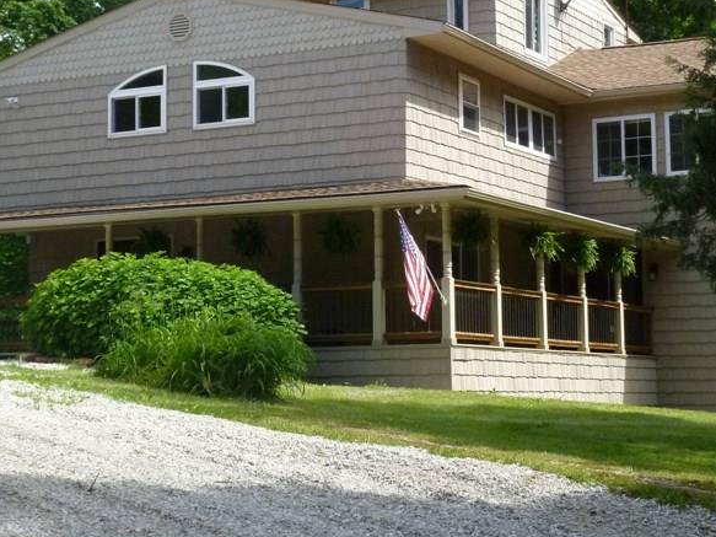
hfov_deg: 24.7
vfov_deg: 18.6
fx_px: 1634
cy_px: 193
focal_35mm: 79
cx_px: 351
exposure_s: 1/500
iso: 250
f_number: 4.2
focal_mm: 8.1
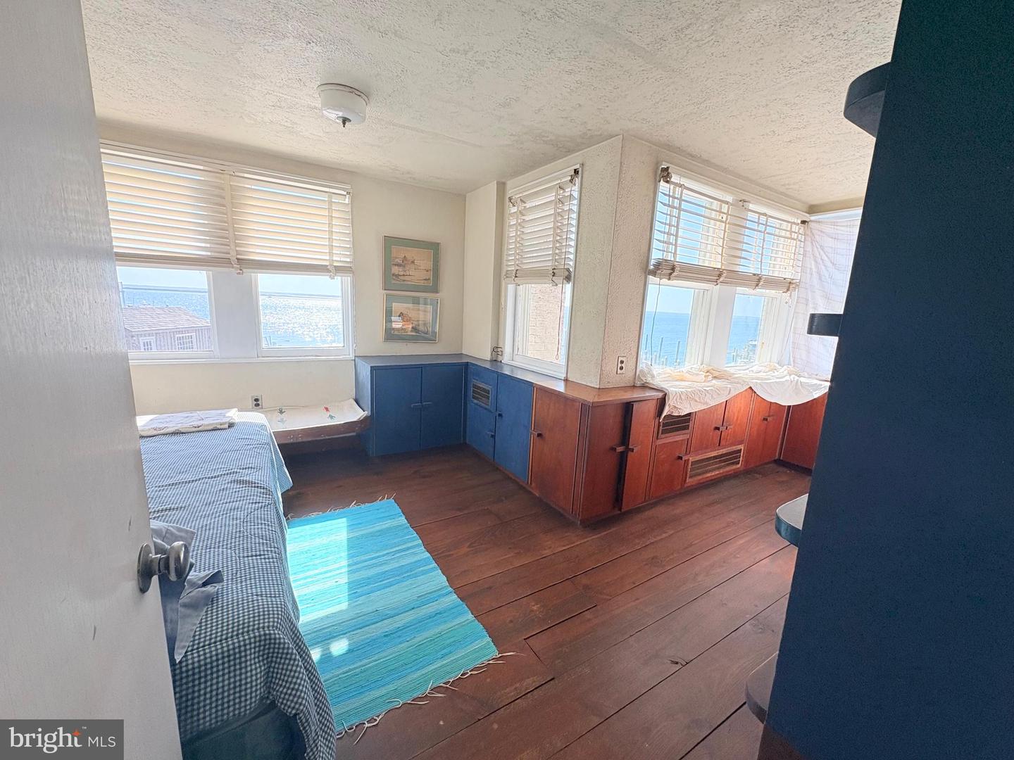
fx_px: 410
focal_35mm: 14
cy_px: 380
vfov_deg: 85.7
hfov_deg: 102.1
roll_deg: -2.0
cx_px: 507
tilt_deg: -10.3
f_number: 2.2
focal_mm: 2.22
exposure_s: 1/288
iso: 64
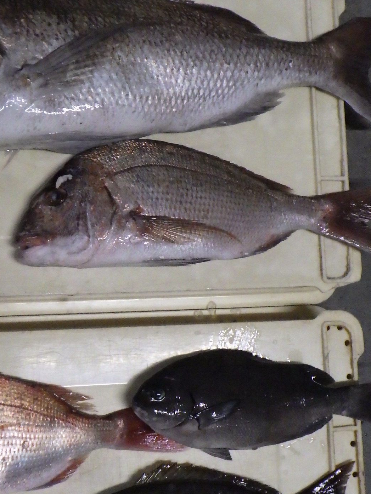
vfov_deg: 36.8
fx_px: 743
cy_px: 271
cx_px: 135
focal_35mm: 52
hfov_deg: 27.9
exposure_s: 1/60
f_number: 3.5
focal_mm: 5
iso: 1250
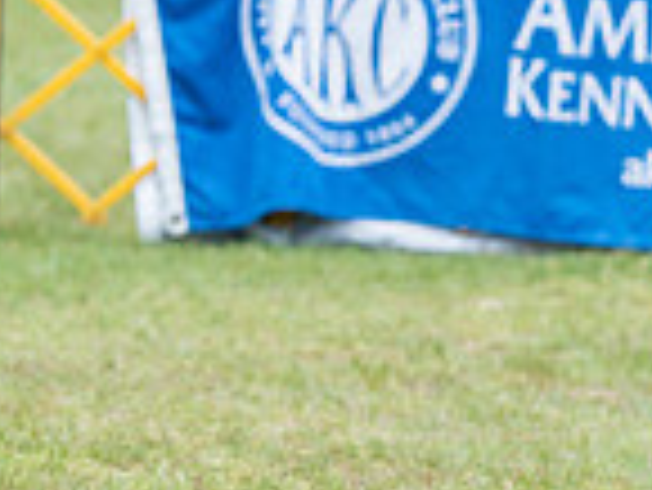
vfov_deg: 2.5
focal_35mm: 601
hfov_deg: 3.3
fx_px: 11329
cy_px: -90
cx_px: -308
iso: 100
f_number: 3.5
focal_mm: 116
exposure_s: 1/500
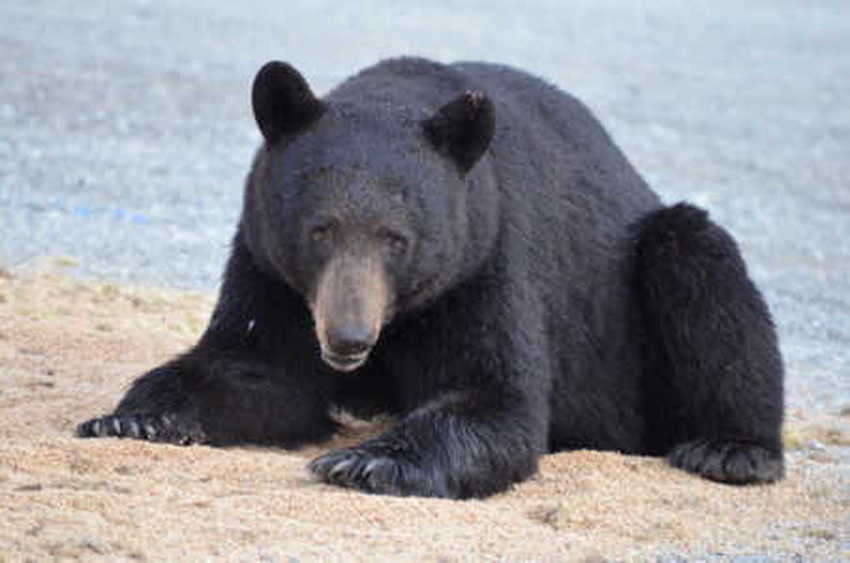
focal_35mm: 300
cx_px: 425
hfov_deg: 6.9
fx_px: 7068
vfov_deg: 4.6
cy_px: 282
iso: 1100
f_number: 5.6
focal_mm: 200
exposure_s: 1/125
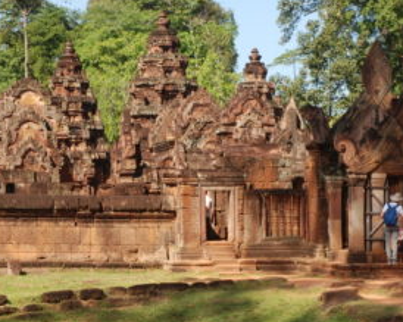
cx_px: 210
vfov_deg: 14.9
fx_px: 1228
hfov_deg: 18.6
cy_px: 198
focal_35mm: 103
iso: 100
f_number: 16
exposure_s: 1/30
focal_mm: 40
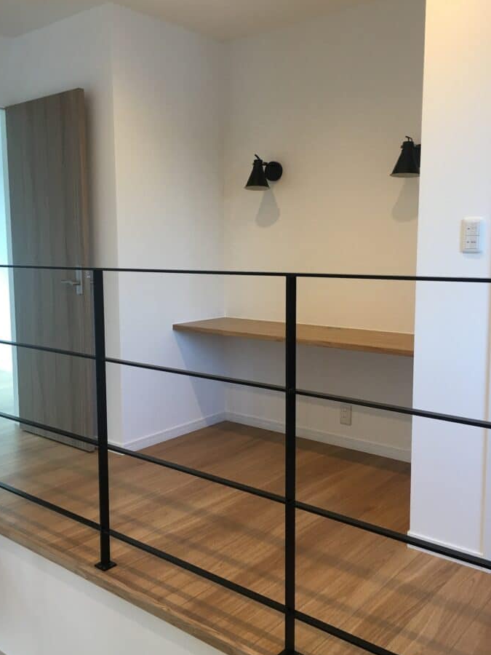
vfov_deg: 55.4
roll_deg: -0.1
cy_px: 325
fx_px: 624
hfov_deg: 42.9
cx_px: 212
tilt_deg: -6.5
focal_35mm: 33
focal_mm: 4.15
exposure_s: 1/30
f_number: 2.2
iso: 40
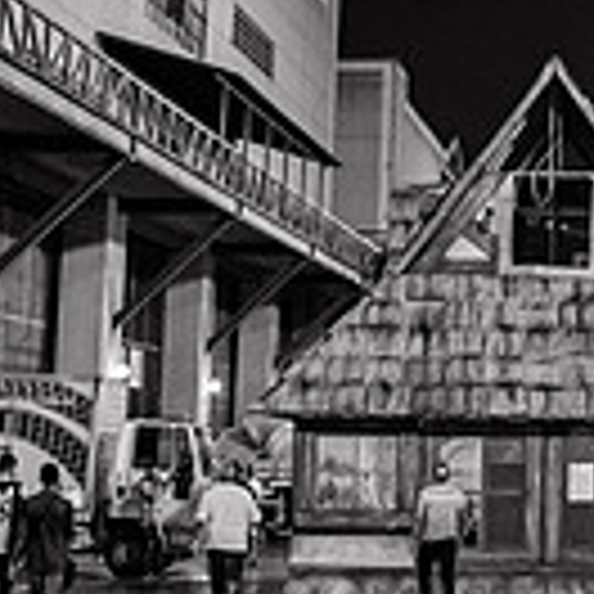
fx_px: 2543
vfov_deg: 13.1
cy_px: -63
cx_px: 828
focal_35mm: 131
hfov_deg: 12.8
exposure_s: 1/80
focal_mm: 35
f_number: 2
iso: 2500
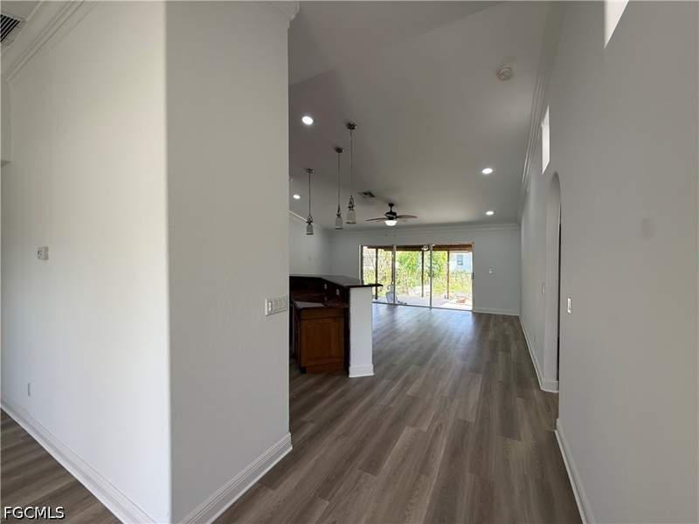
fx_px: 283
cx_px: 350
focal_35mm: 14
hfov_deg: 102.1
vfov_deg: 85.7
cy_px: 262
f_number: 2.2
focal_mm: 2.22
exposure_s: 1/124
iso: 64
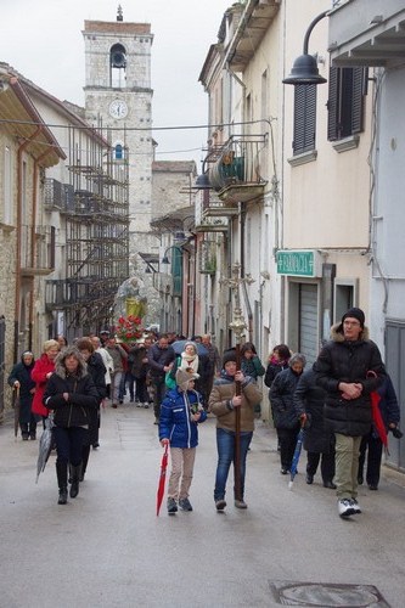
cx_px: 202
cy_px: 304
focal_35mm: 80
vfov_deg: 25.5
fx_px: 1342
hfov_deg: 17.2
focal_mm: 53
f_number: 8
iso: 1000
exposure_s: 1/250
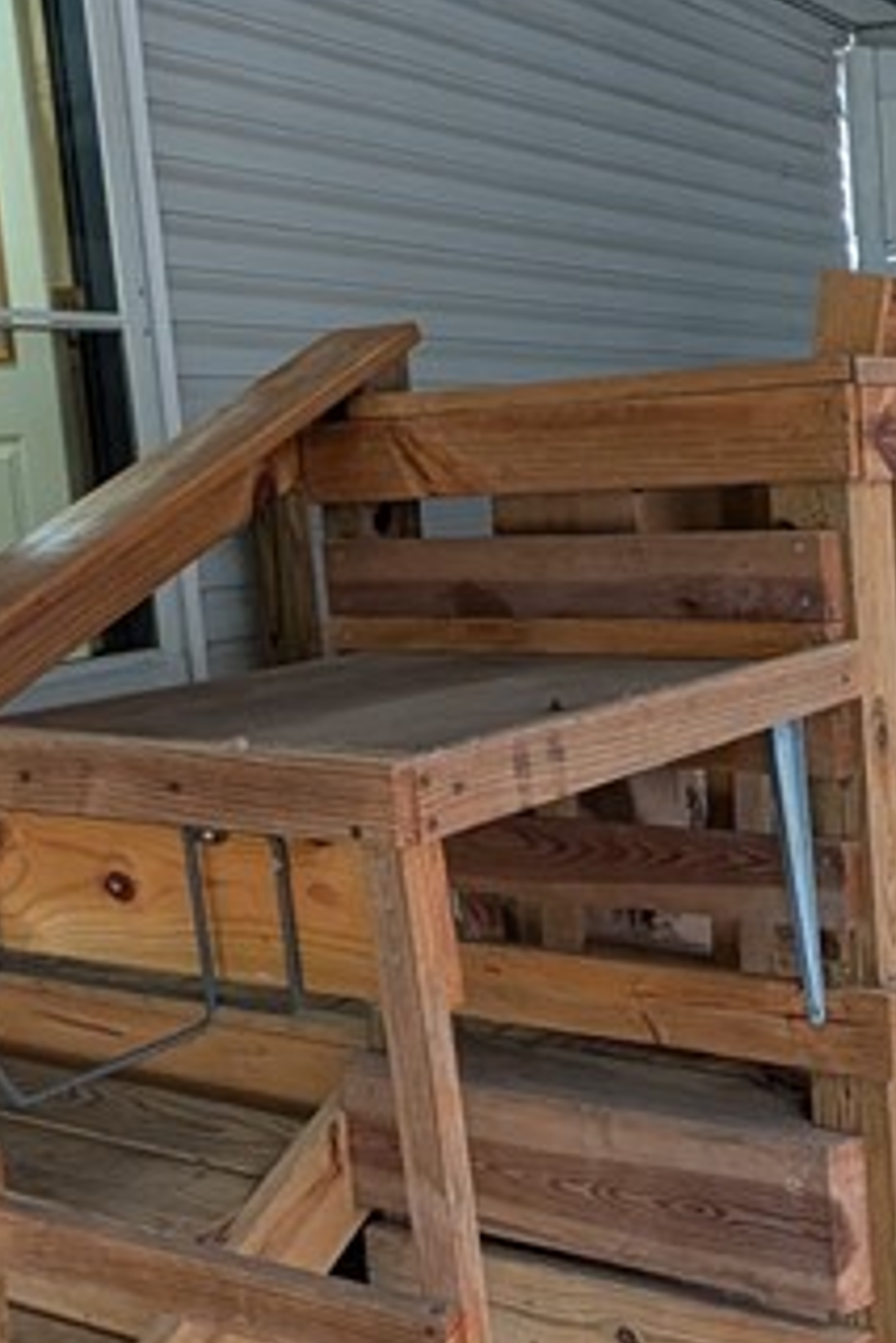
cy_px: 667
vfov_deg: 48.4
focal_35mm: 40
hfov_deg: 31.4
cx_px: 852
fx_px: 1492
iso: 178
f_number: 1.7
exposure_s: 1/53.6
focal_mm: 2.02
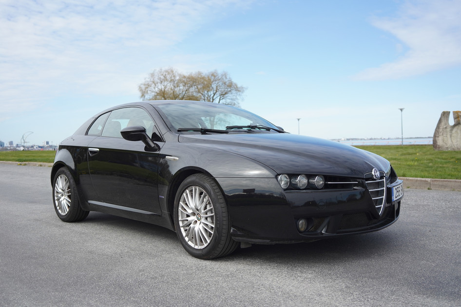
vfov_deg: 37.9
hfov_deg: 54.4
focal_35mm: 35
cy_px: 154
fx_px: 448
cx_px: 230
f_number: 4
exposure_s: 1/2500
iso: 400
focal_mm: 35
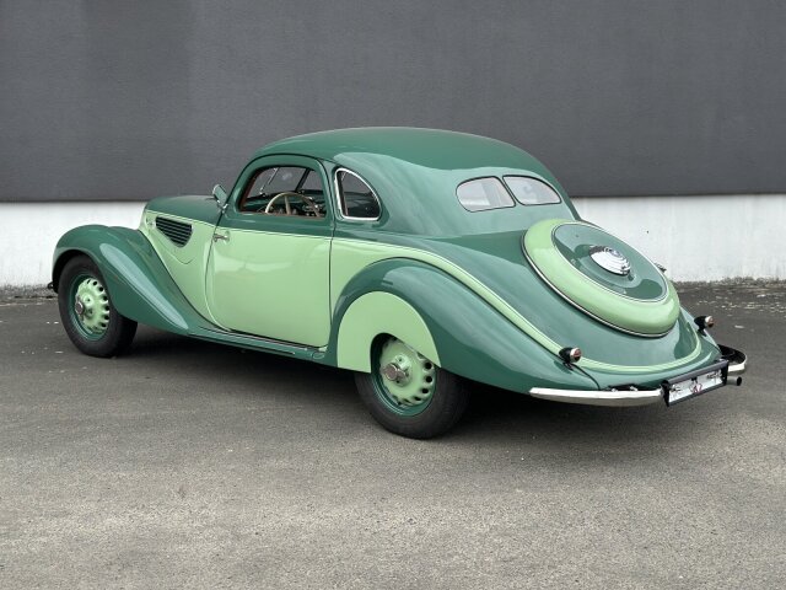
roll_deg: +0.6
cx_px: 393
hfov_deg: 39.7
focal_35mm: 48
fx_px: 1090
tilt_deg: -9.2
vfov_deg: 30.3
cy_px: 295
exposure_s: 1/1376
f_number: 1.78
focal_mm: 6.86
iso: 80
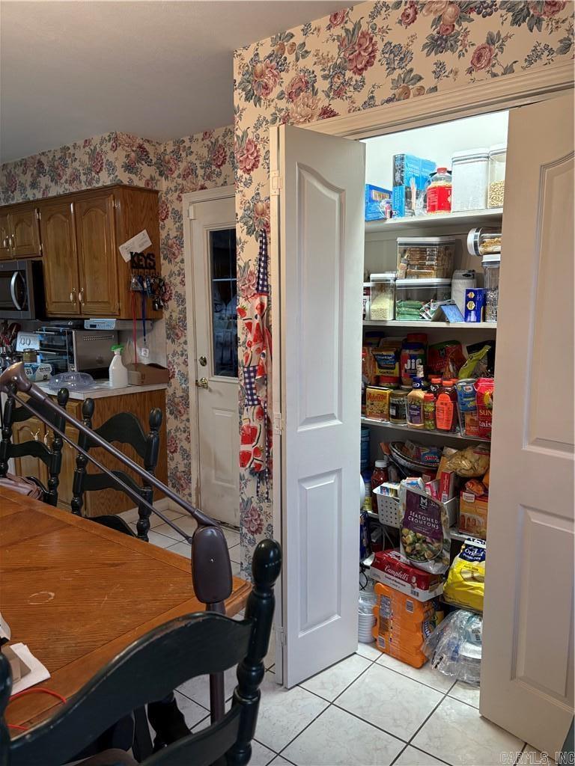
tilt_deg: -8.4
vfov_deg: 67.3
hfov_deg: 53.1
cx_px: 288
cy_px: 383
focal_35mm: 26
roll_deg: +0.4
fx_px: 576
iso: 200
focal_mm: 5.96
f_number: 1.6
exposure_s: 1/120
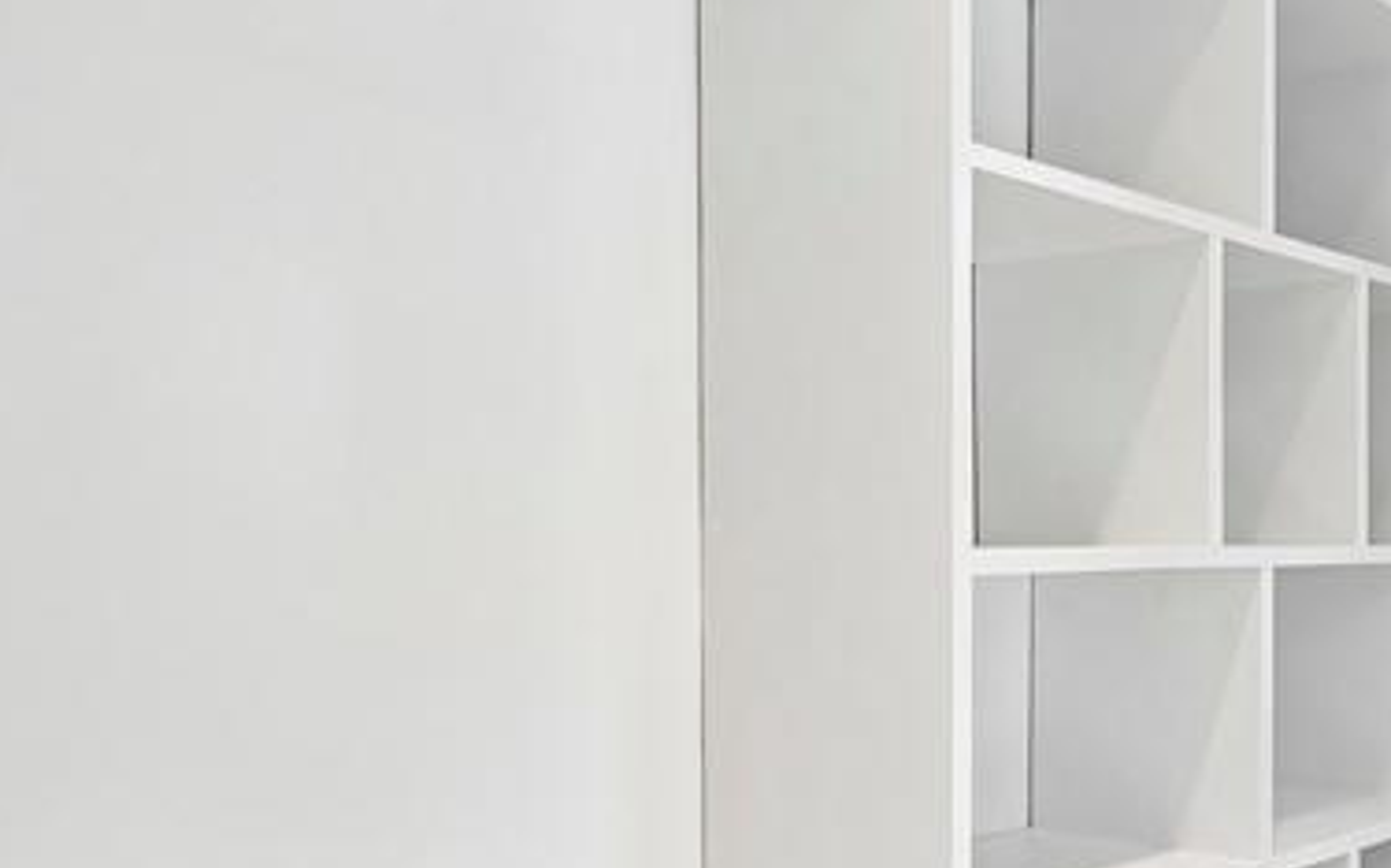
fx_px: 1478
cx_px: 1406
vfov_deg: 32.6
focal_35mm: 39
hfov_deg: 43.0
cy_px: 551
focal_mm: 14
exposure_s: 1/8
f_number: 8
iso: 400
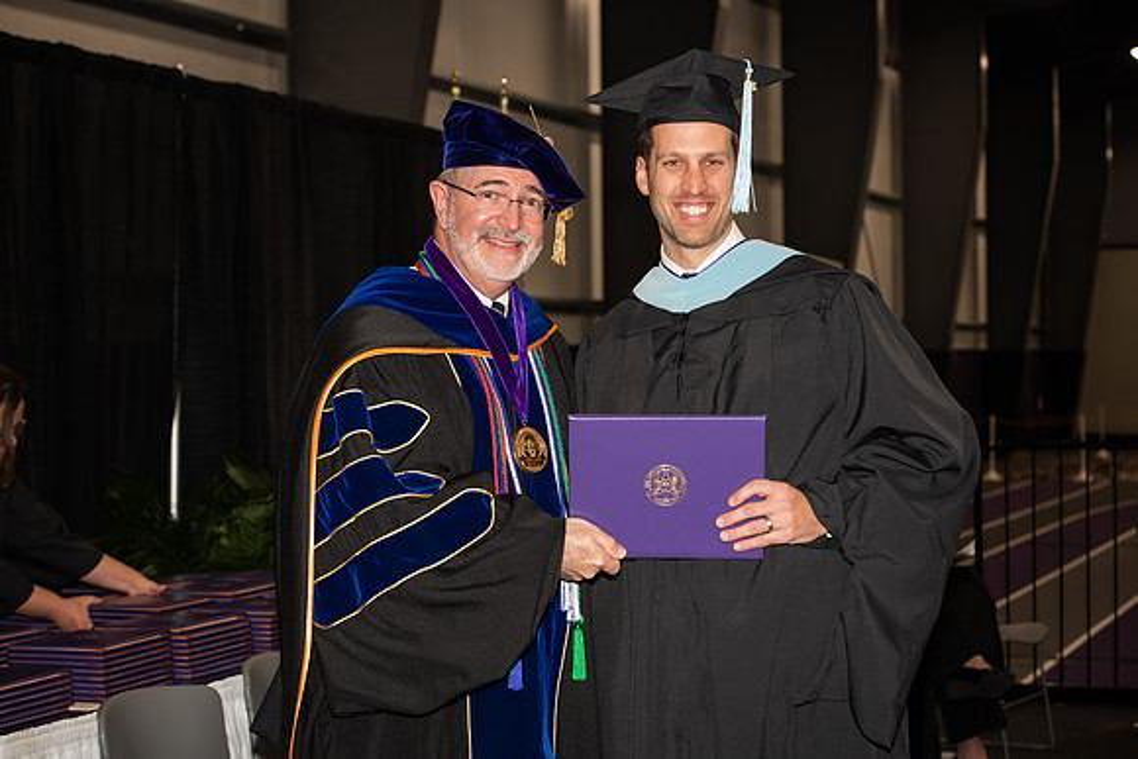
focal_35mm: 75
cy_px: 380
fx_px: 2371
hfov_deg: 27.0
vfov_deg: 18.2
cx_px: 569
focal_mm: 75
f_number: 5.6
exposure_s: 1/200
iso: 1000
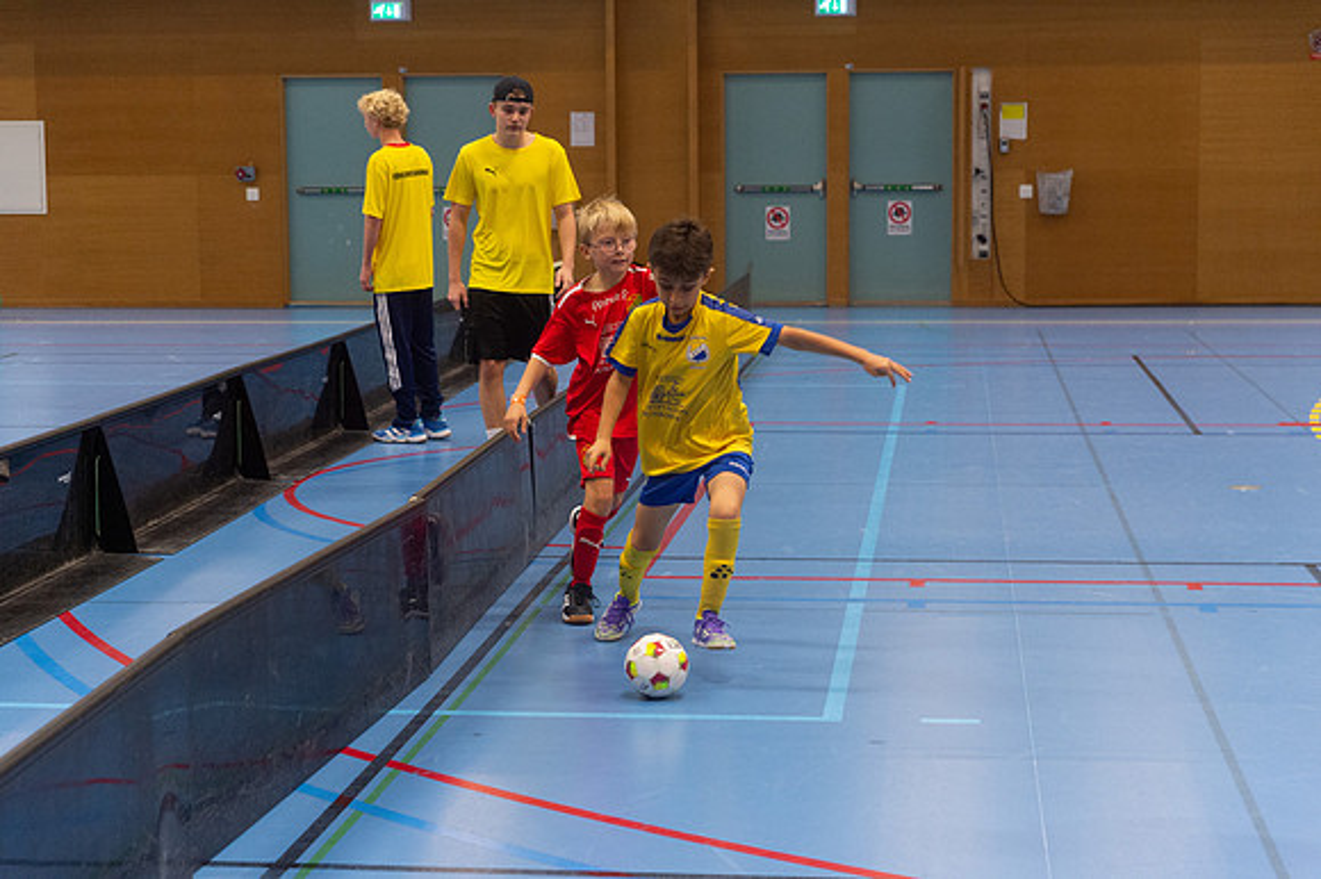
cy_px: 440
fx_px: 2567
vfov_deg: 19.4
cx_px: 660
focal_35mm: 70
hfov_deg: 28.9
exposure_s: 1/400
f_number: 3.5
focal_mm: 70
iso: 4500
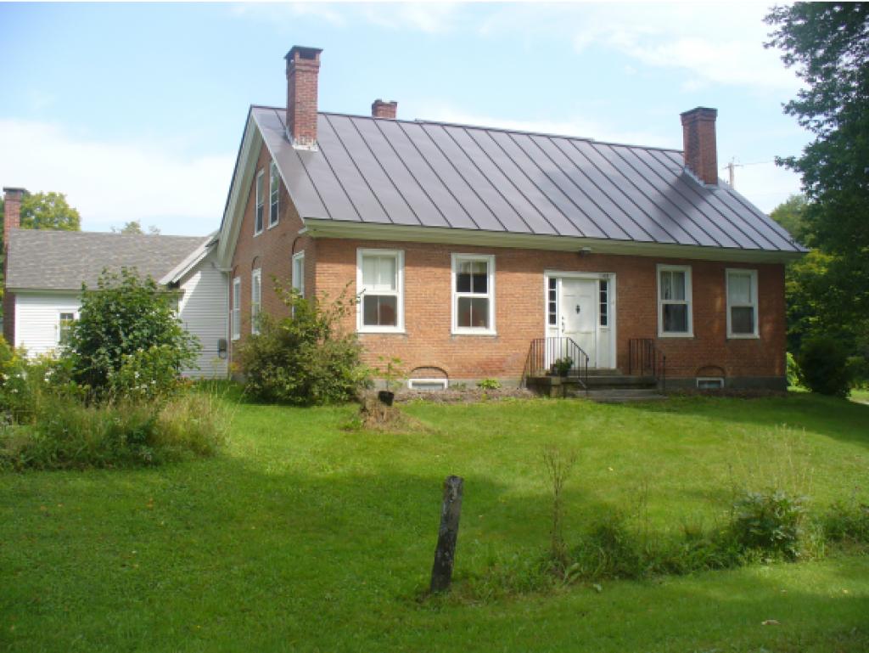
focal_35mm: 37
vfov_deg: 38.7
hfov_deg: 50.1
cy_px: 326
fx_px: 929
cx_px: 434
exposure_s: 1/160
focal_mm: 6.1
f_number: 5.6
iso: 80
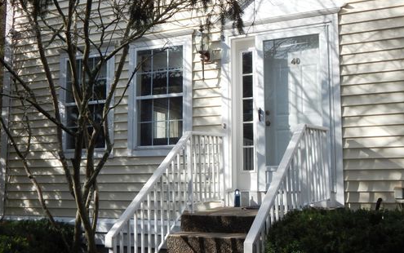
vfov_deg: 28.0
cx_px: 201
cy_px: 120
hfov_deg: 43.5
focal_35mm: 46
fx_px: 507
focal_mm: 7.7
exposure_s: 1/1000
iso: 125
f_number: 3.6
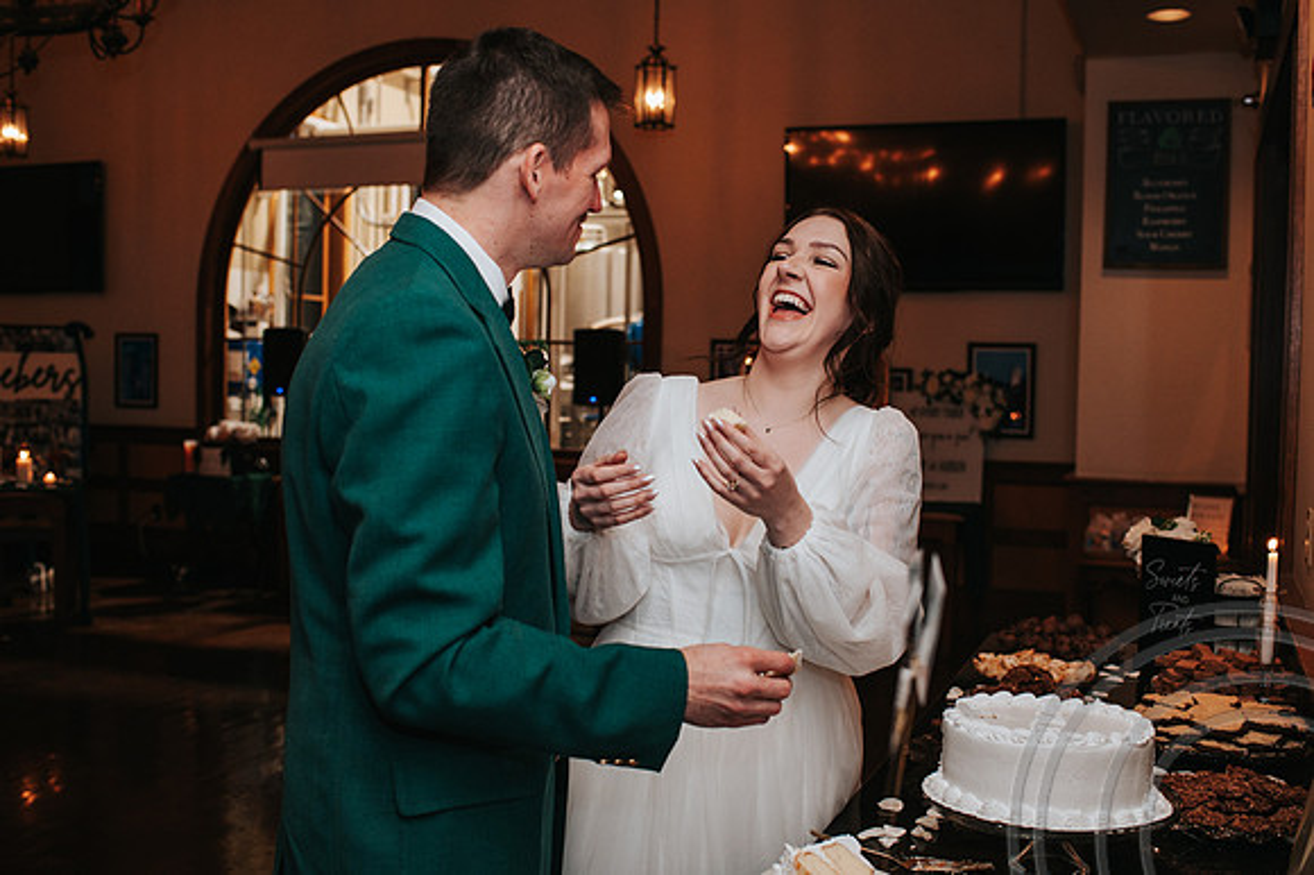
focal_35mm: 39
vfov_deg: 34.5
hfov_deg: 50.0
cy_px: 423
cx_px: 679
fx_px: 1409
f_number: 3.2
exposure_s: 1/200
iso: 800
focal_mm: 35
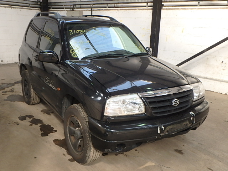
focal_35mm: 34
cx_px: 114
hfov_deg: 54.0
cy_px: 86
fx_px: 224
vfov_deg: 41.8
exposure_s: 1/40
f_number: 4.9
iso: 250
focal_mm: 6
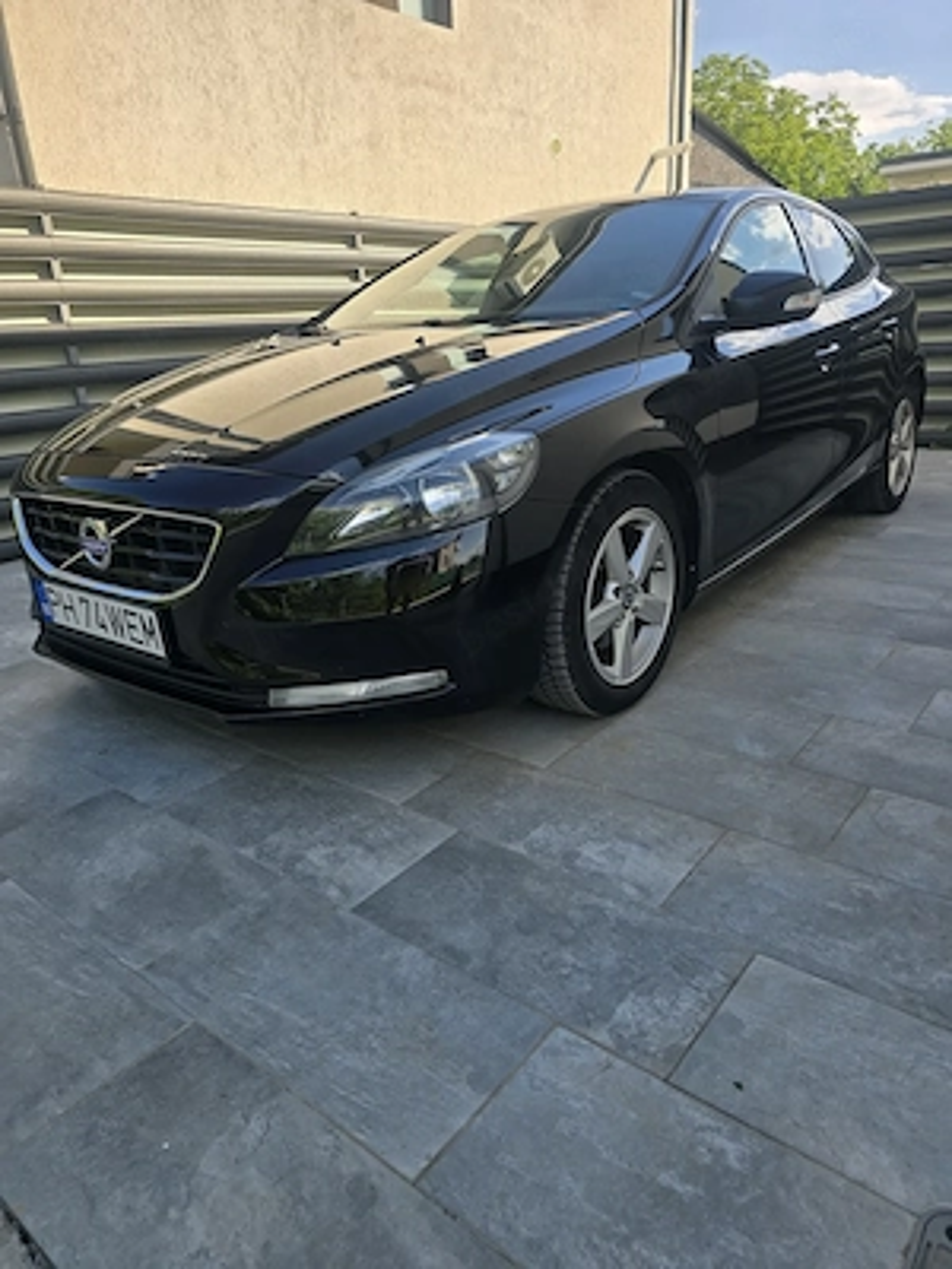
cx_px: 476
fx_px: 843
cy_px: 634
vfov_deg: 73.9
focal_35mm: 23
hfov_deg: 58.9
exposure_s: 1/523
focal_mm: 6.3
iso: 12
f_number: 1.7
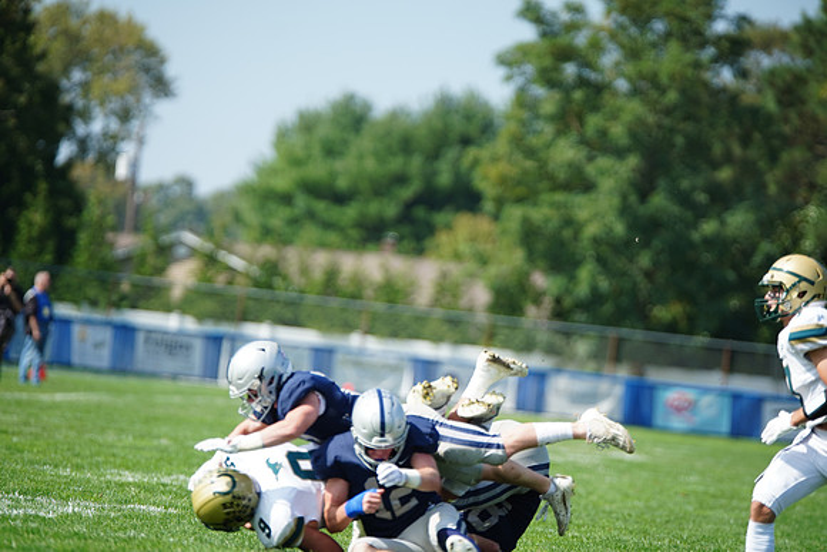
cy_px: 276
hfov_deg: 8.3
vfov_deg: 5.6
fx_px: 5675
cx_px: 414
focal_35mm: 247
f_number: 2.8
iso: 400
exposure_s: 1/3200
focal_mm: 247
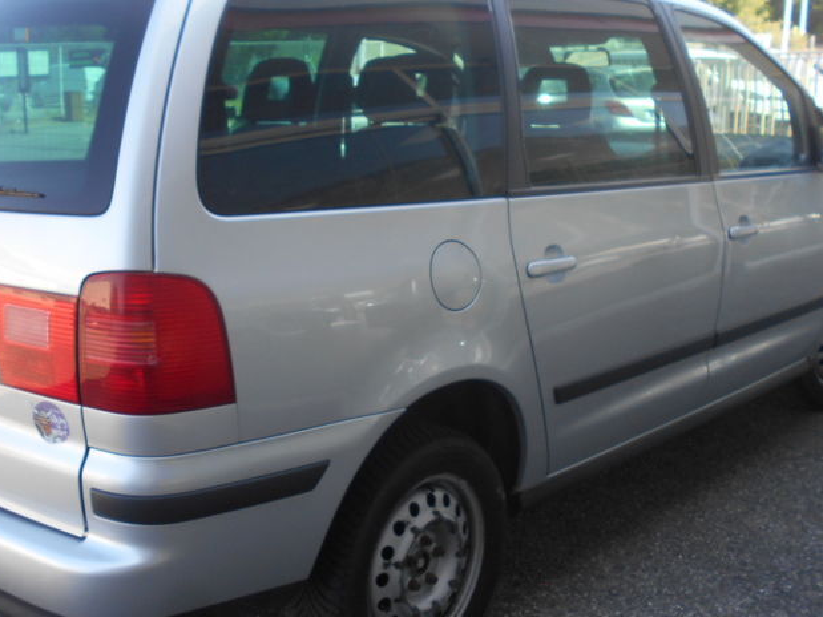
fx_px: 998
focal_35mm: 42
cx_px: 286
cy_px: 318
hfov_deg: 44.3
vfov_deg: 34.3
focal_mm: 4.6
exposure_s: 1/125
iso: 80
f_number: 3.2
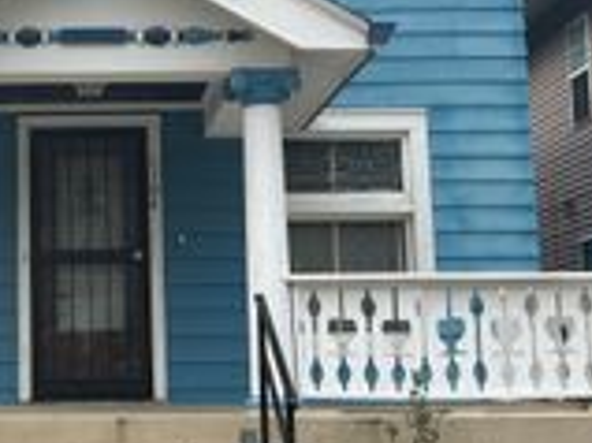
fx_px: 1401
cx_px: 30
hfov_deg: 23.1
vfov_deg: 17.9
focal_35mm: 82
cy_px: 151
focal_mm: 5.96
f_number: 1.6
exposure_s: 1/3125
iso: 50
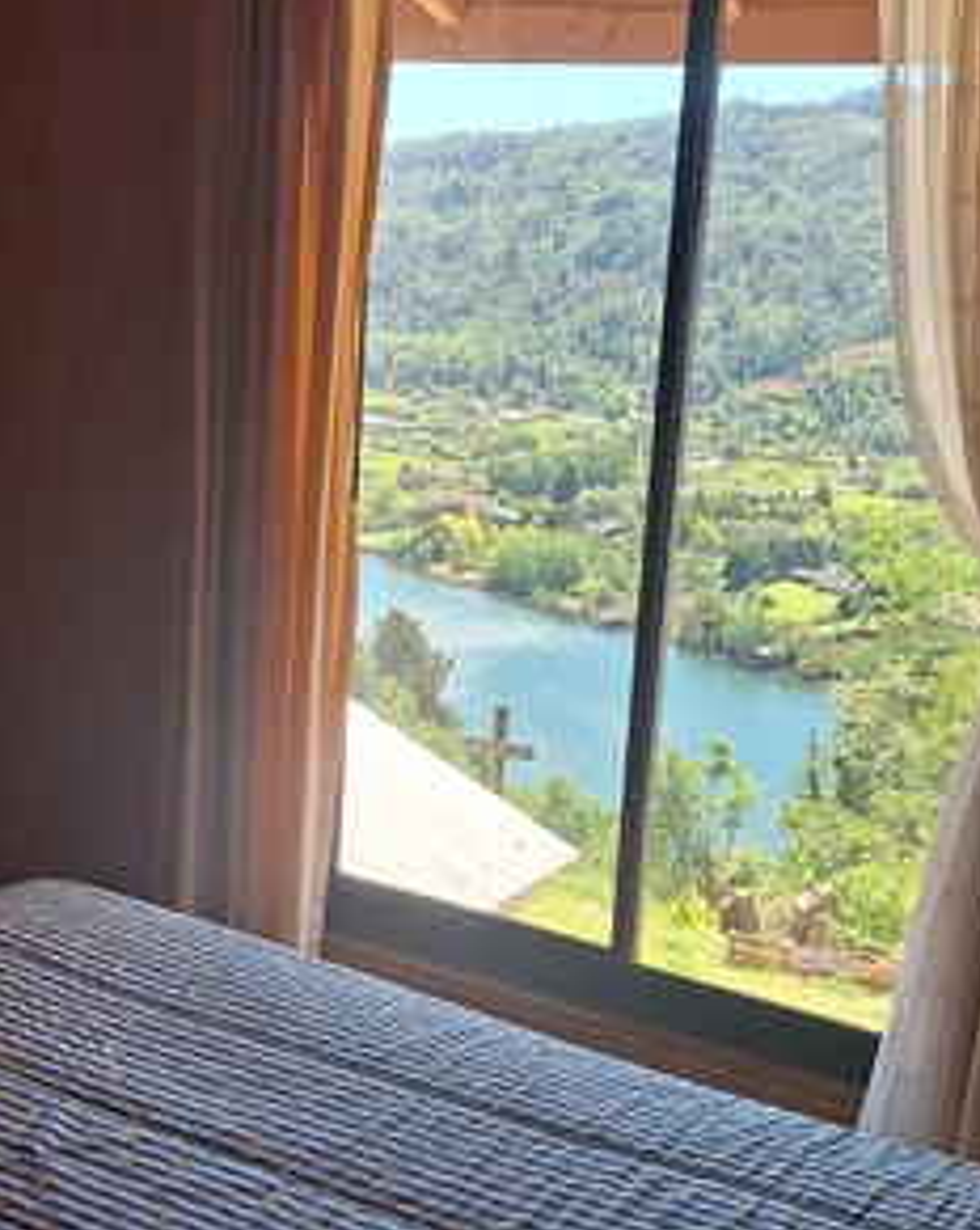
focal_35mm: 34
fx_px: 1235
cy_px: 647
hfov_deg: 43.3
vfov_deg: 52.9
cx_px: 515
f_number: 1.8
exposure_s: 1/376
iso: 40
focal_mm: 5.54
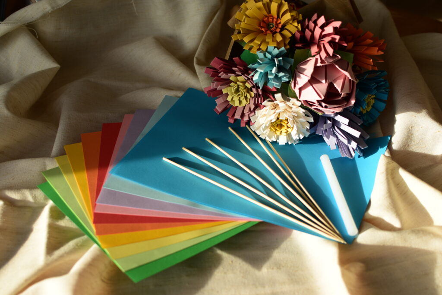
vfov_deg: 25.8
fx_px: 645
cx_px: 221
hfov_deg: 37.8
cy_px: 148
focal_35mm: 52
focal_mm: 35
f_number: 3.5
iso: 100
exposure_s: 1/400
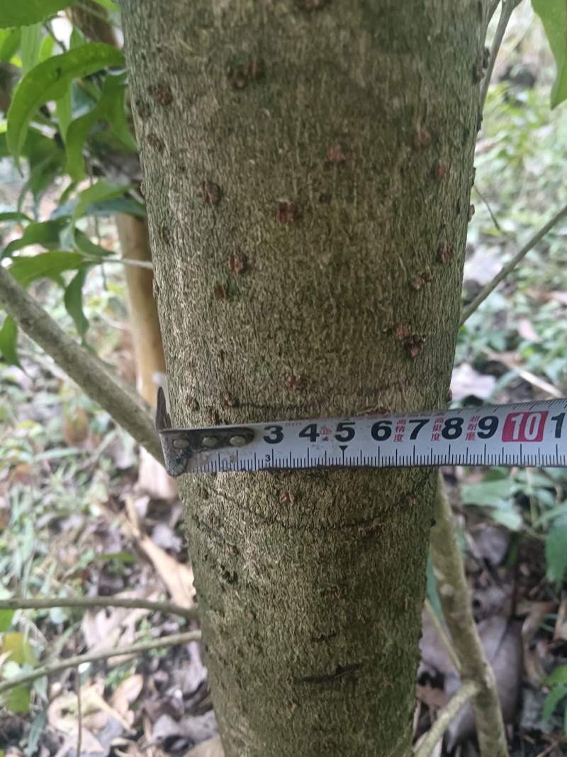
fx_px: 590
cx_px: 284
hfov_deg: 51.3
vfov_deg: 65.3
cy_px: 378
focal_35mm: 27
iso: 905
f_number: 1.9
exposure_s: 1/50
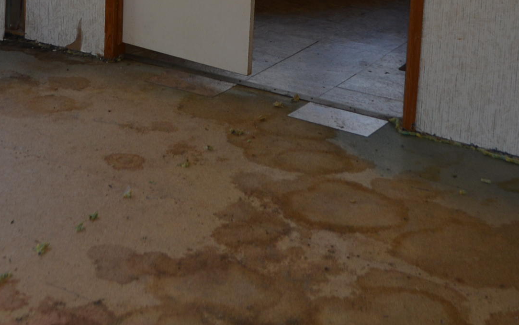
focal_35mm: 76
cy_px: -149
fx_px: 1075
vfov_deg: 15.9
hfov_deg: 26.7
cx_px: 108
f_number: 3.5
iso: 100
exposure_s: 1/60
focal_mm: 18
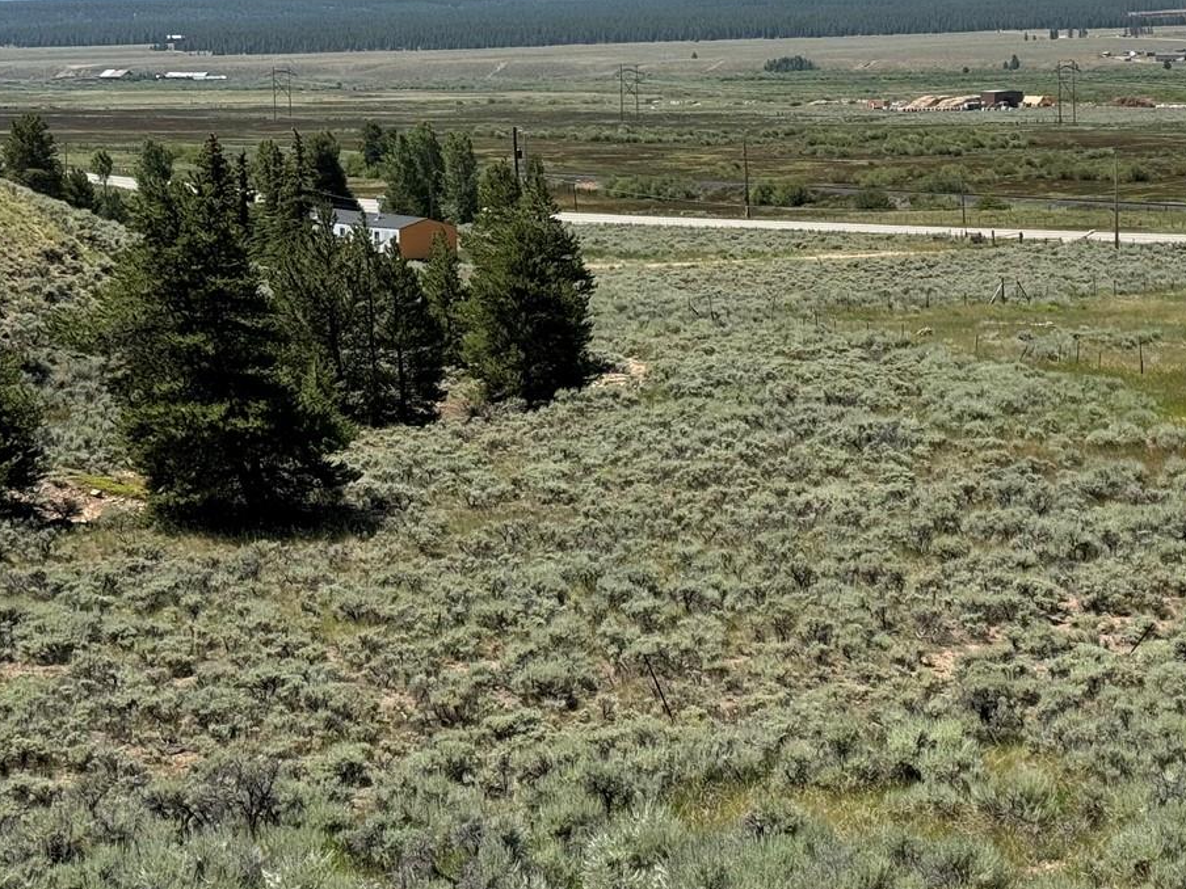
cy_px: 185
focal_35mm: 85
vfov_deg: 17.2
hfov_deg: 22.6
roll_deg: +0.5
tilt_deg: -4.3
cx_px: 994
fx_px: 2912
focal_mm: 6.76
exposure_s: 1/4049
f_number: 1.78
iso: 64
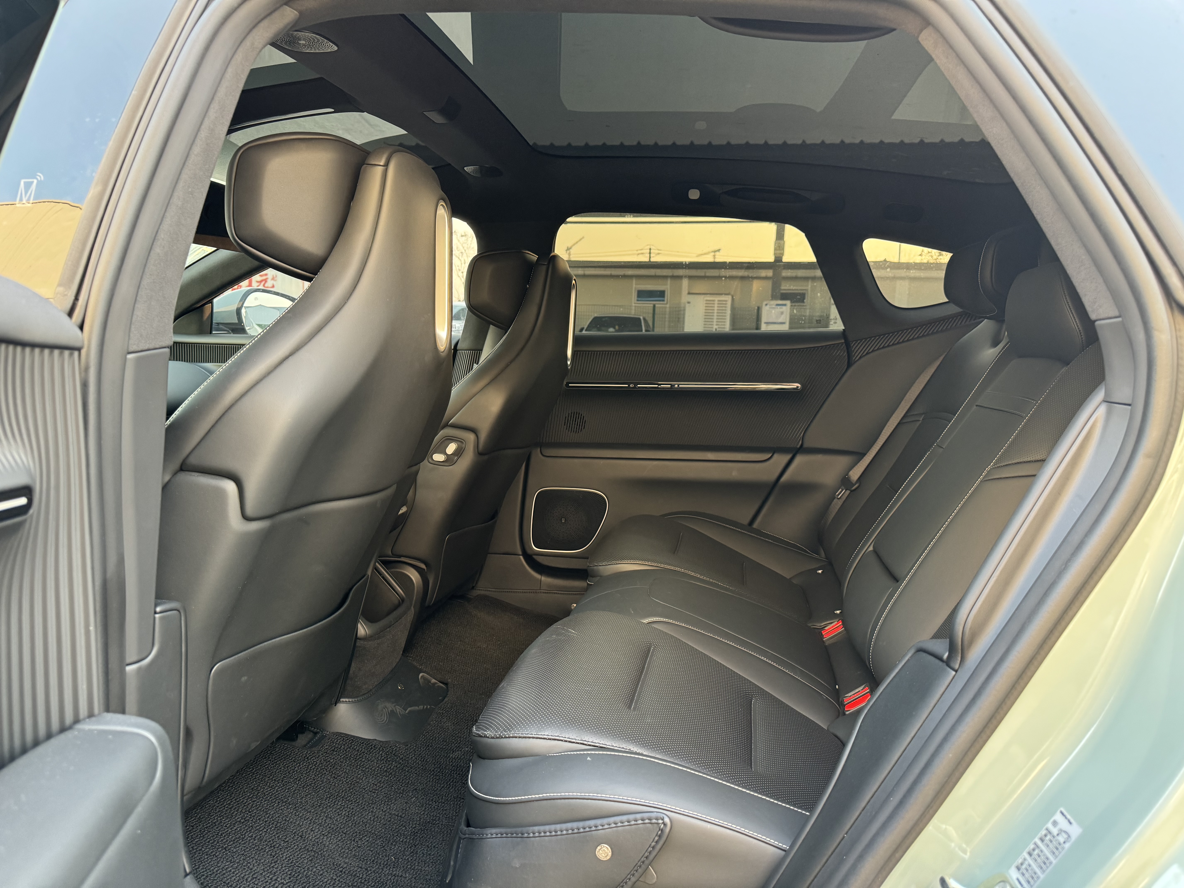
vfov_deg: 56.8
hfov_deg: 71.6
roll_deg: -2.1
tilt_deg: -6.3
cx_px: 592
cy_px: 444
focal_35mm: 24
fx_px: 821
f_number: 1.78
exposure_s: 1/60
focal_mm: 6.86
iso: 250
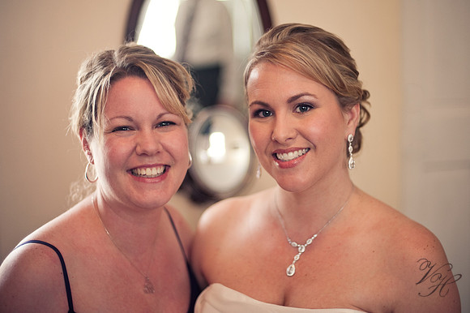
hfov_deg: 39.6
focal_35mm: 50
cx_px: 235
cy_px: 156
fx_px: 652
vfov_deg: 27.0
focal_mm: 50
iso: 400
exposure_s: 1/160
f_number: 1.4
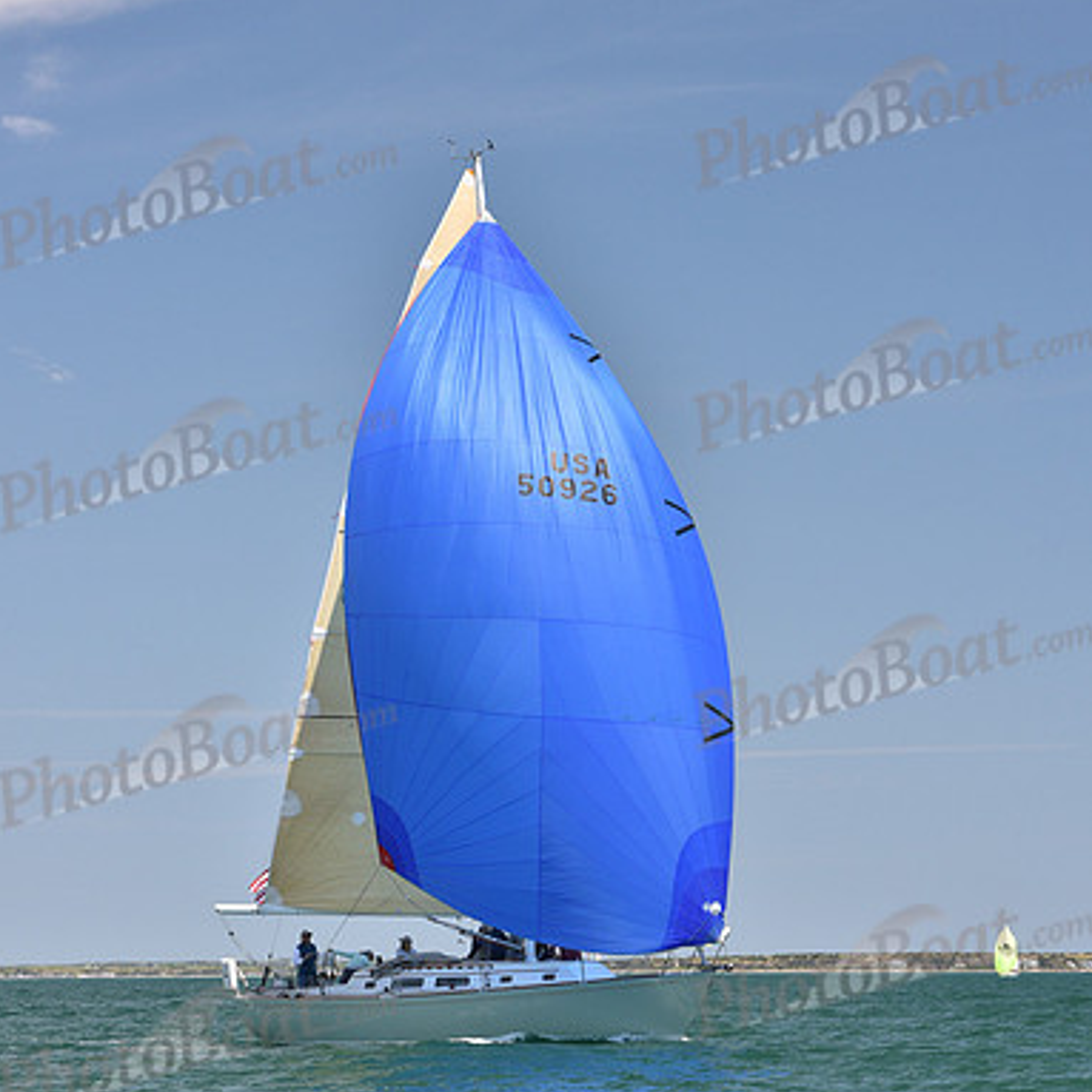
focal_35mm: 135
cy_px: 567
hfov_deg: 12.9
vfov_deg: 12.9
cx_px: 546
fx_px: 4818
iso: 400
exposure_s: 1/800
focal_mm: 105
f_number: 5
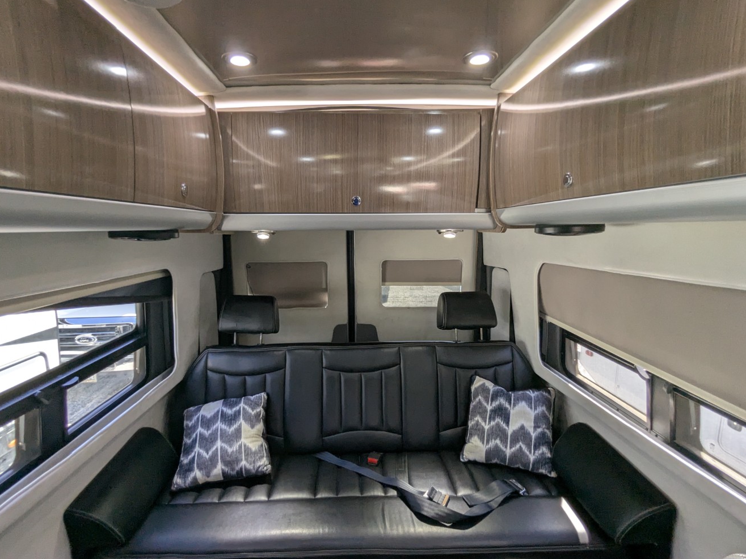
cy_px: 287
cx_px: 356
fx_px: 366
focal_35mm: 17
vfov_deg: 74.7
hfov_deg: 91.0
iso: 180
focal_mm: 2.35
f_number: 2.2
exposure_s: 1/109
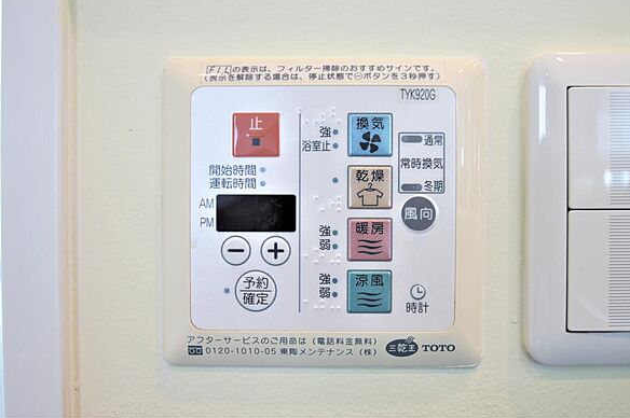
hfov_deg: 51.9
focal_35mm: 37
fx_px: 647
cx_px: 323
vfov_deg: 35.9
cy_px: 204
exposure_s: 1/40
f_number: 4.5
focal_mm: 24
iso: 100
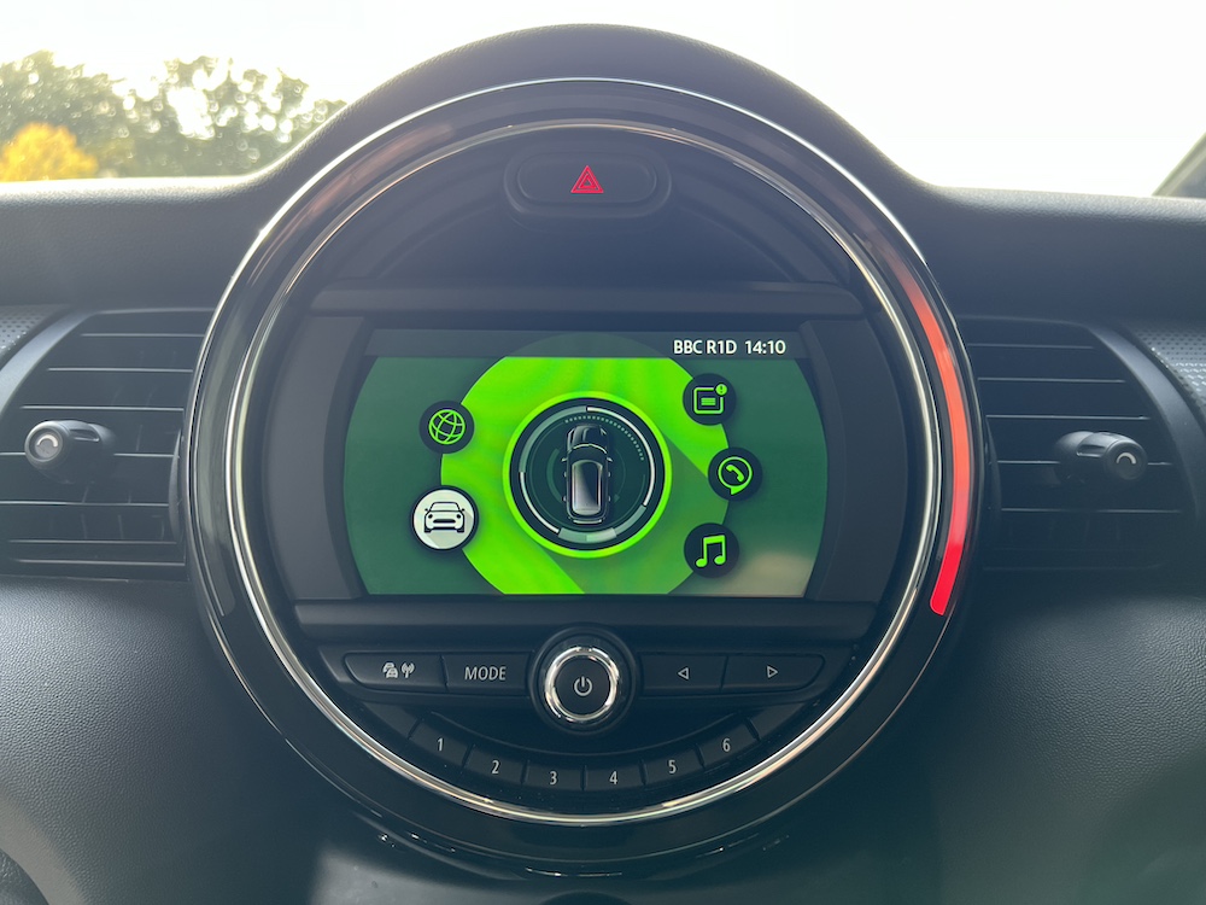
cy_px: 452
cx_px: 603
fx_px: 906
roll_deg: +0.5
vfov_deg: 53.1
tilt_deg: -8.0
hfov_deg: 67.3
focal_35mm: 26
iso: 125
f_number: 1.5
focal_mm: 5.7
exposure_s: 1/121
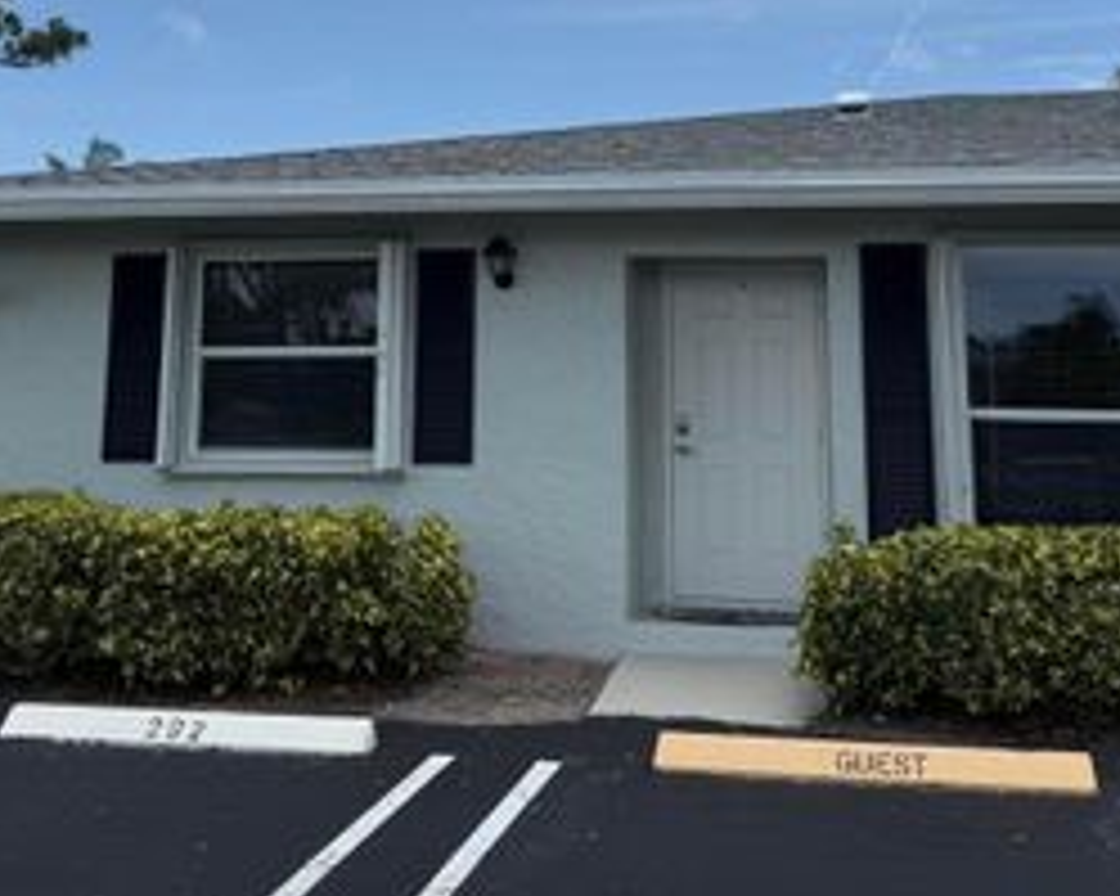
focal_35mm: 47
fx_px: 1557
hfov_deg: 39.6
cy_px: 155
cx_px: 540
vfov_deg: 31.1
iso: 80
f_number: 1.78
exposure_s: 1/7353
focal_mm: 6.76
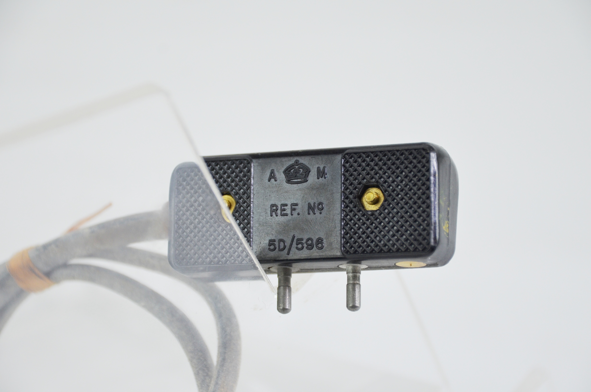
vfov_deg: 10.1
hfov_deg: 15.2
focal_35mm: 135
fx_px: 2212
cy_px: 196
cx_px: 296
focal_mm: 90
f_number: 5.6
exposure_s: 1/250
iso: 560
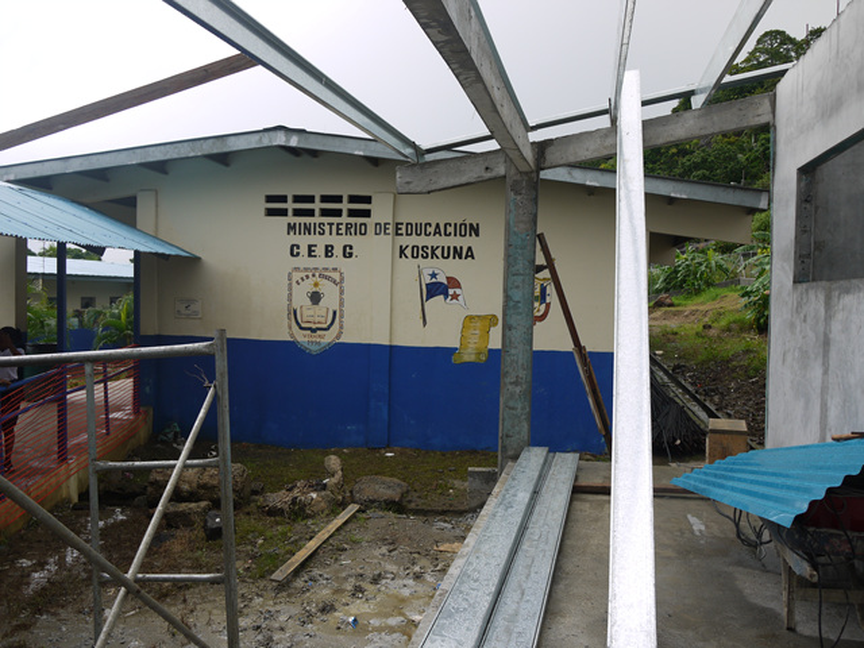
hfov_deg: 56.8
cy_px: 324
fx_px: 799
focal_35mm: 32
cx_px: 432
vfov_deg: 44.2
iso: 100
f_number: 5
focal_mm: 16
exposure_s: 1/160
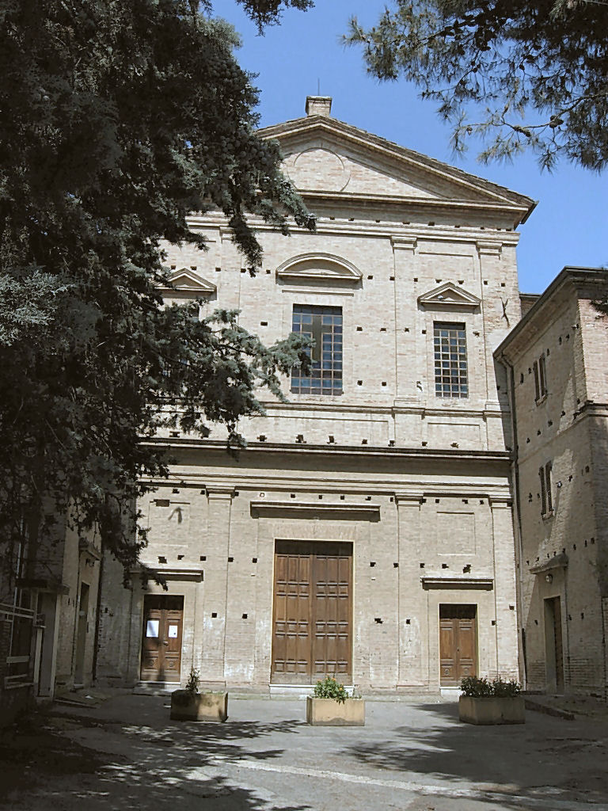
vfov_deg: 51.4
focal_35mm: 36
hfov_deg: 39.7
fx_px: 843
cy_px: 406
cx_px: 304
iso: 50
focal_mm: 7.5
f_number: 6.1
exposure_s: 1/296
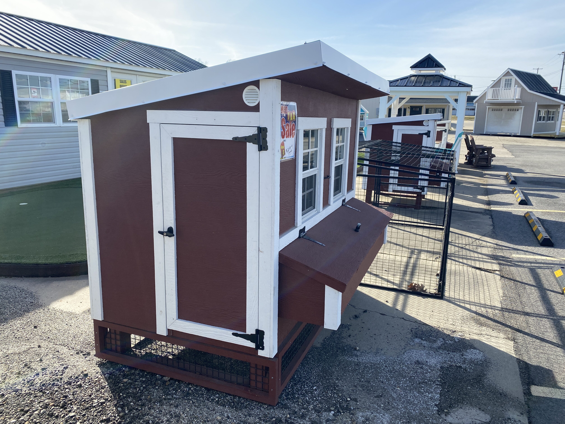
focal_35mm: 26
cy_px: 212
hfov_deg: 67.3
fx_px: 424
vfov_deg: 53.1
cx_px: 282
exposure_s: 1/1258
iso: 32
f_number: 1.8
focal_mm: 4.25
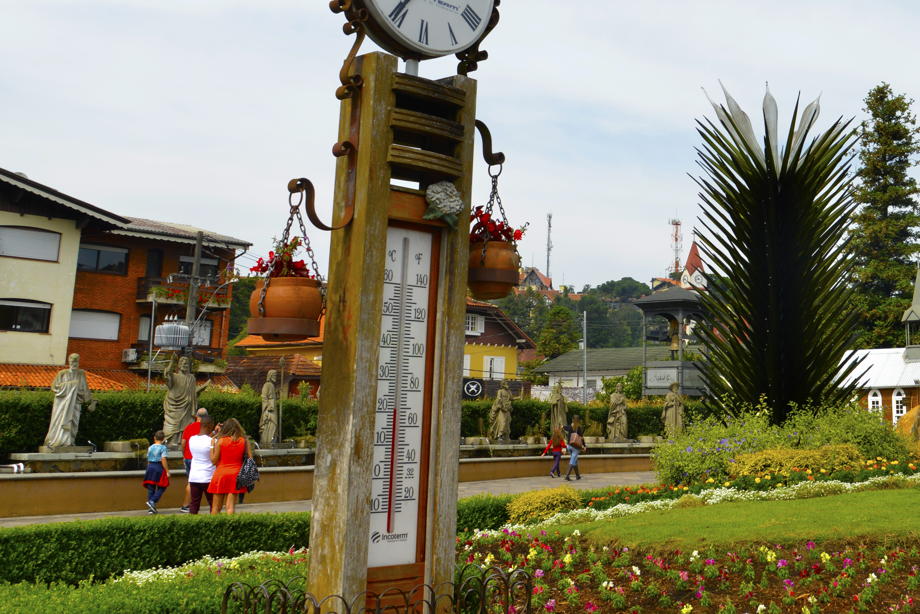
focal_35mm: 48
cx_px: 748
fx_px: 1227
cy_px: 117
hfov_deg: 39.3
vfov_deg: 27.5
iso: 400
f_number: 9
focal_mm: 24
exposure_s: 1/500
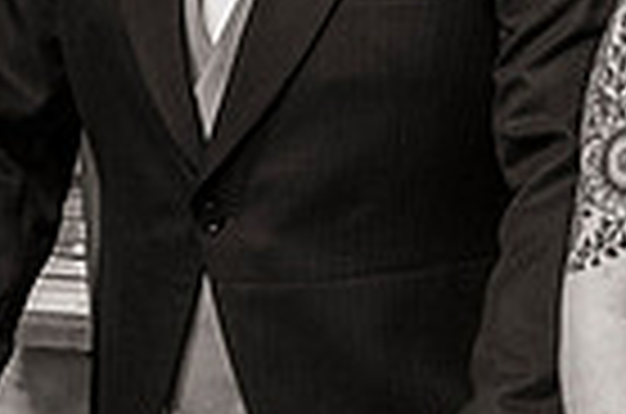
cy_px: 4
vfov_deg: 6.5
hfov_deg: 9.8
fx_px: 3626
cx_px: 576
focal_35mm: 209
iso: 1000
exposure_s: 1/125
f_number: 3.5
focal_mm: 50
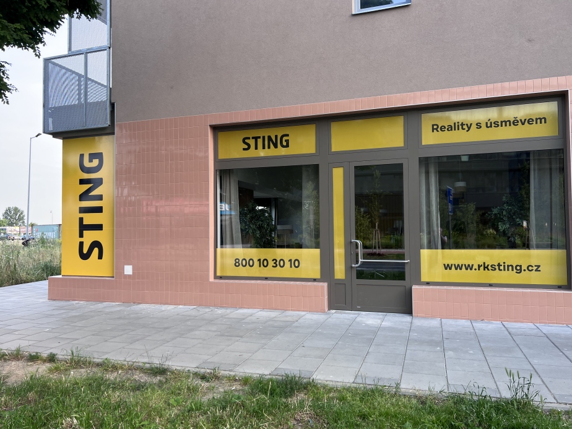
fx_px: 446
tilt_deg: +2.5
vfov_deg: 51.4
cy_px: 214
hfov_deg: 65.3
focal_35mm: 27
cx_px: 287
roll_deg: +0.5
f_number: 1.5
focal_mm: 5.7
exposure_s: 1/184
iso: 40
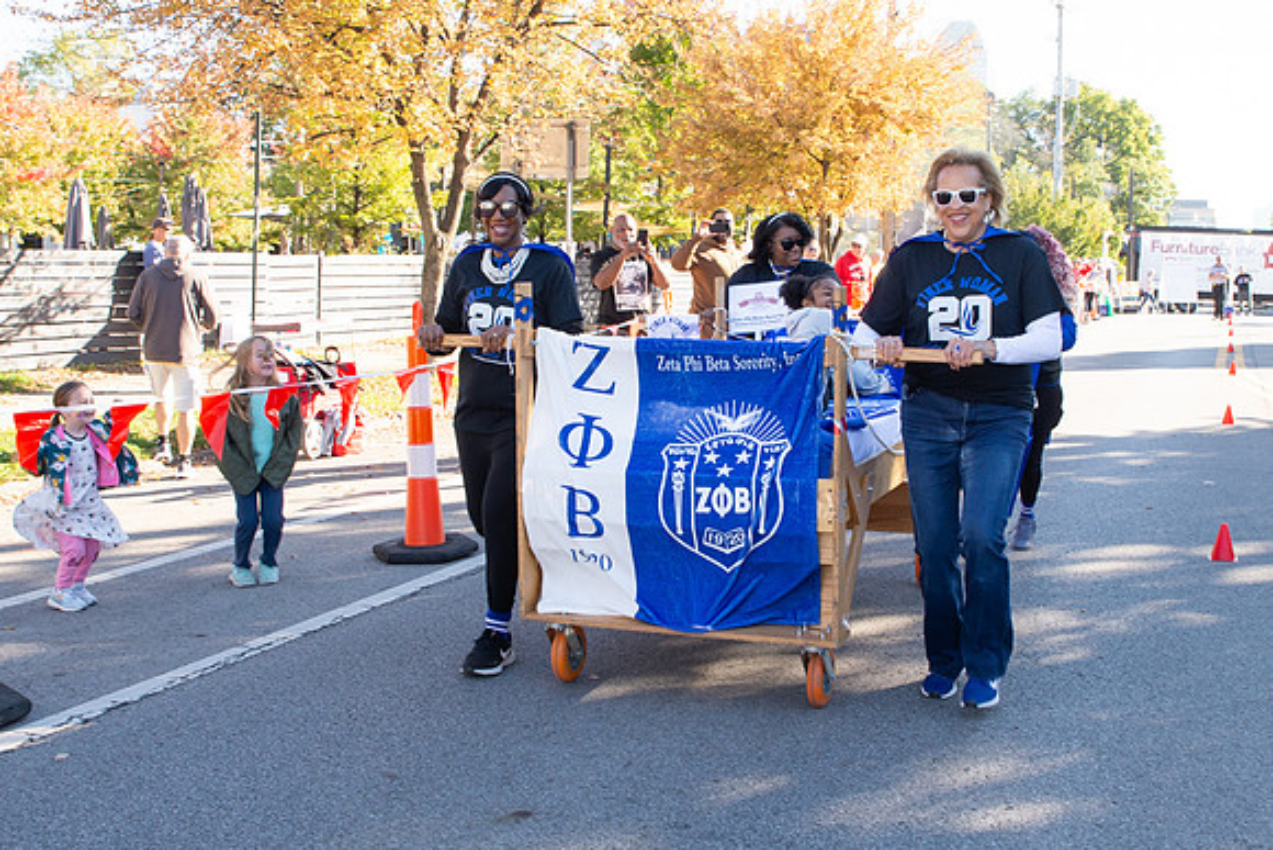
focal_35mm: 42
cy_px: 413
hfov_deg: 46.6
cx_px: 692
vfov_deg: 32.1
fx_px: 1478
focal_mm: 24
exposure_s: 1/200
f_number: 8
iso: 640
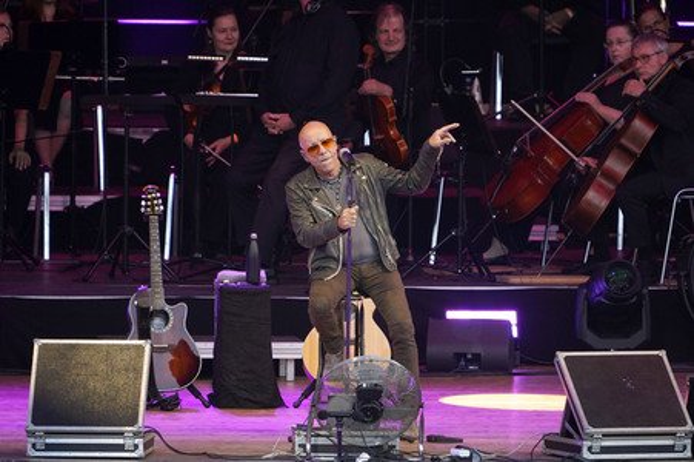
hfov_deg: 3.4
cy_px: 231
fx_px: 11558
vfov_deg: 2.3
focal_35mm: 600
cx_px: 347
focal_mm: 600
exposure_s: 1/400
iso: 2500
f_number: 6.3
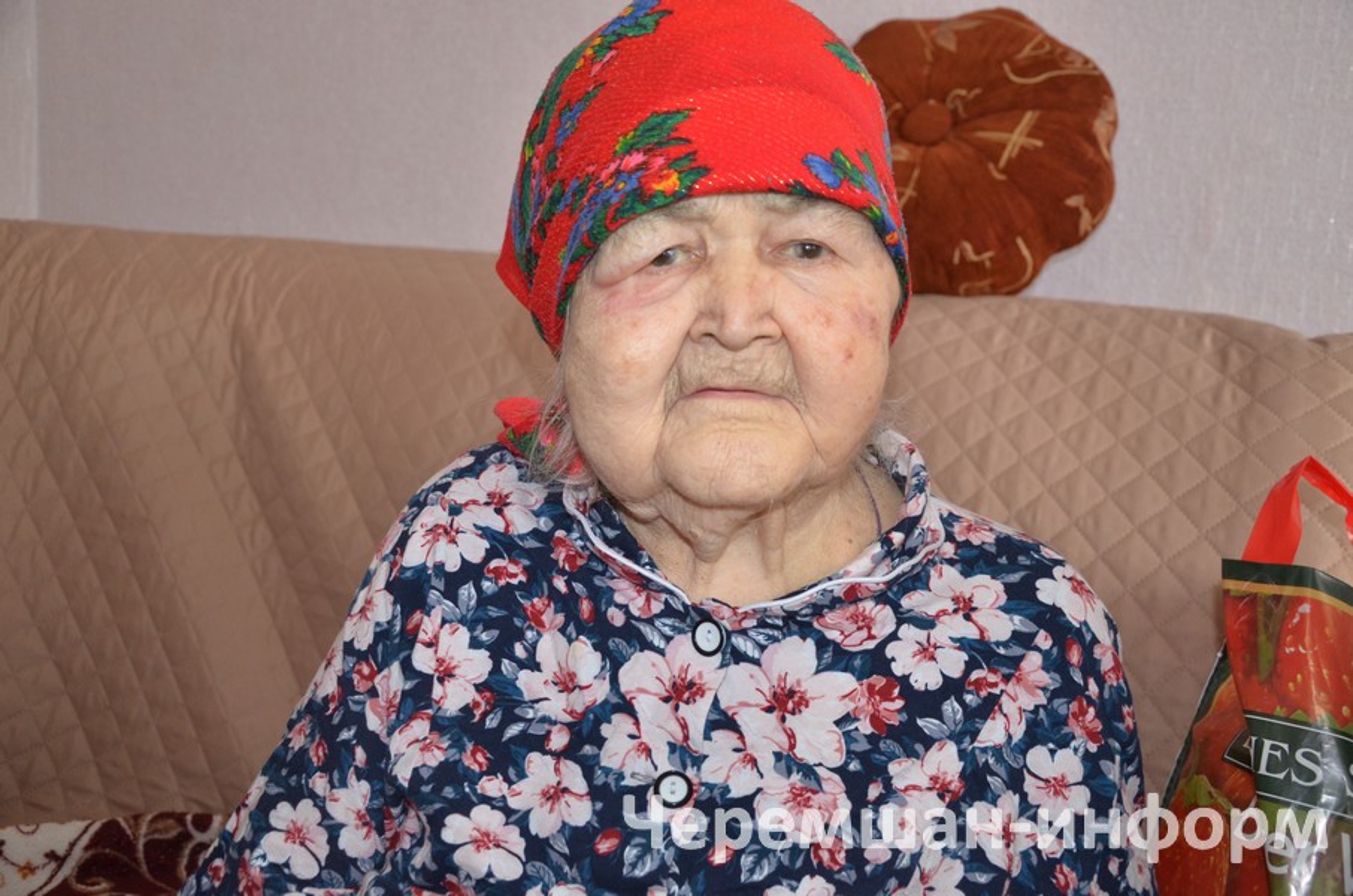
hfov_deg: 51.4
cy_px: 448
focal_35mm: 38
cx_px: 676
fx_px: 1406
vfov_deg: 35.3
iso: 800
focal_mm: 25
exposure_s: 1/60
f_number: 4
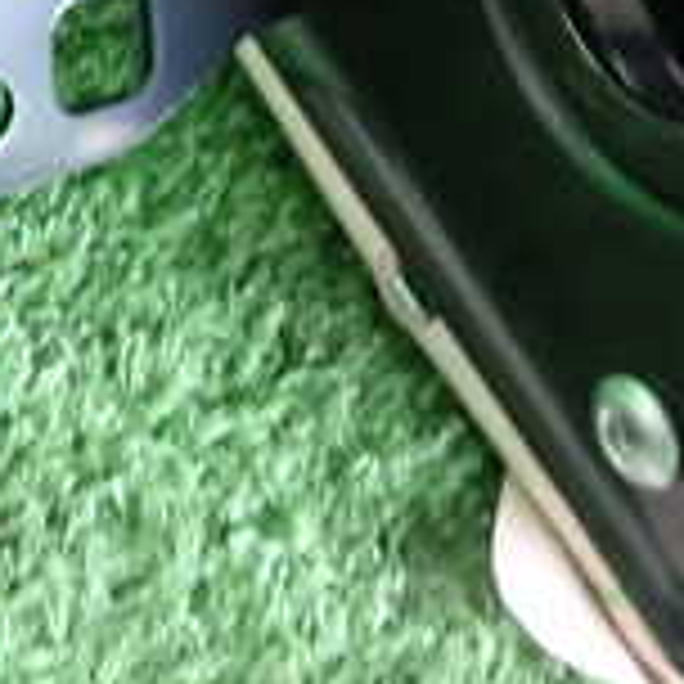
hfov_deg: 19.9
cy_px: -126
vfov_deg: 18.9
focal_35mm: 87
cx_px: 356
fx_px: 1945
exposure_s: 1/30
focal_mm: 4.5
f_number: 2
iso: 500
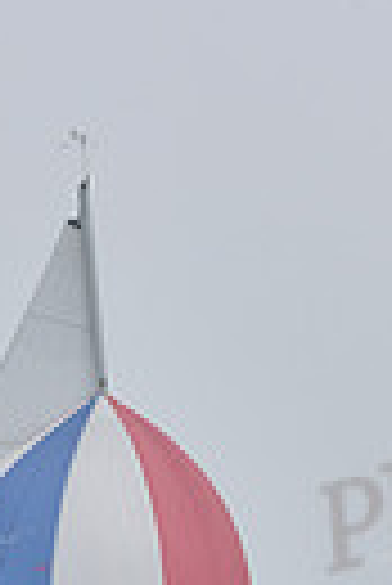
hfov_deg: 2.5
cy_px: 1170
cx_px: 88
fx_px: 8861
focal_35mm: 544
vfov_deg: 3.7
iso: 250
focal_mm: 122
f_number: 13
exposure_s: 1/800
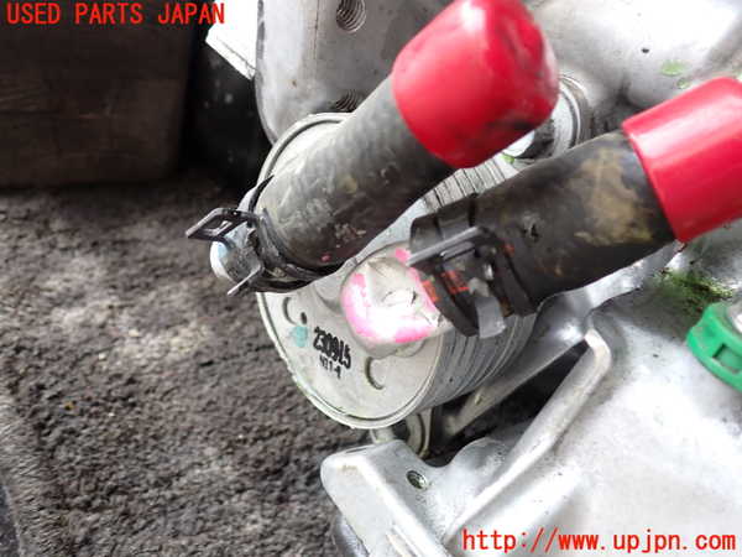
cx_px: 371
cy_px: 278
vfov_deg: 46.8
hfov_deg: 60.0
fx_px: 643
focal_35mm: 30
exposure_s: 1/60
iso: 100
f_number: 2.3
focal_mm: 5.4
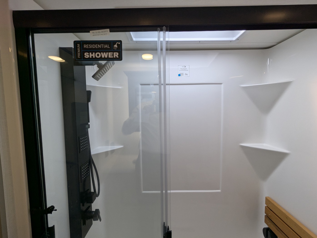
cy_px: 119
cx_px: 158
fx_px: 147
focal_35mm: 16
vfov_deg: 78.2
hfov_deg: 94.4
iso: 44
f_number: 2.2
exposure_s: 1/269
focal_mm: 2.35
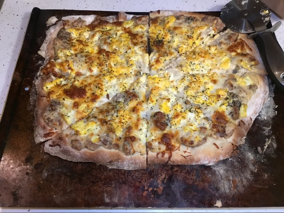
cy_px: 106
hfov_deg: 58.4
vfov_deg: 45.4
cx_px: 142
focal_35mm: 31
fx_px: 254
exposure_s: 1/24
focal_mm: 3.3
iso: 200
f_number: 2.4
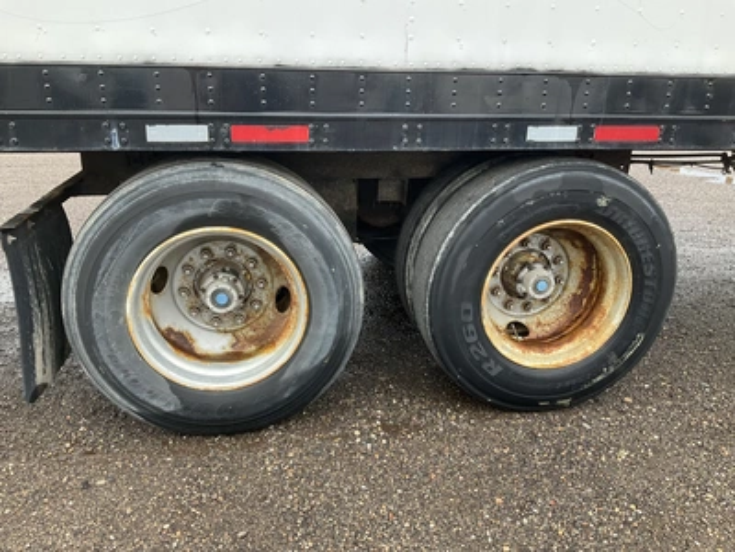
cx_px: 368
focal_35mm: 29
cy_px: 276
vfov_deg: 48.2
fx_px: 616
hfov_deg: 61.7
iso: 25
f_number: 1.8
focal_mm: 3
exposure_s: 1/122
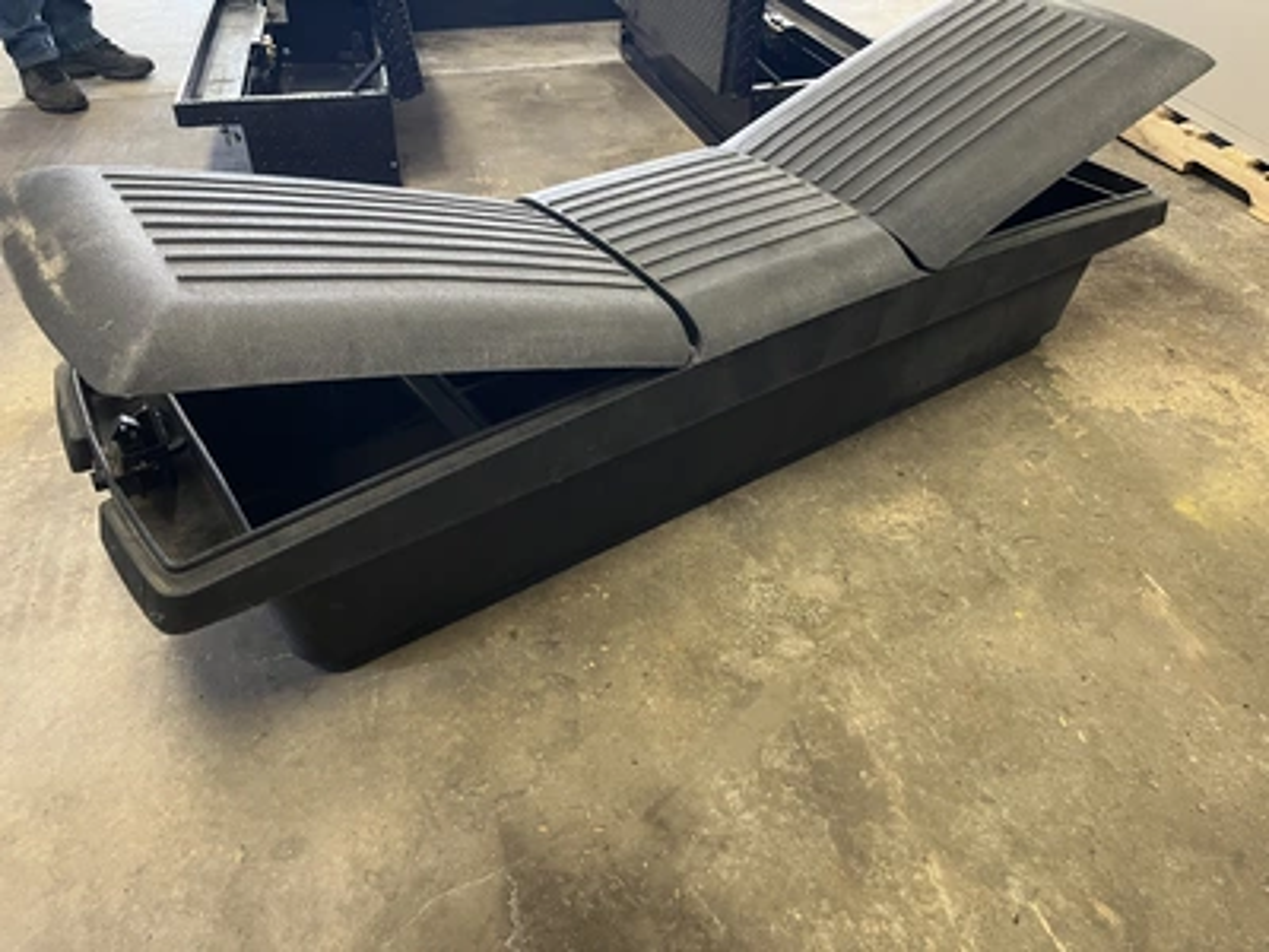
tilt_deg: -38.5
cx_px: 634
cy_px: 476
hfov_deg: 67.3
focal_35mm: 26
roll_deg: -3.0
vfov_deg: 53.1
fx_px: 953
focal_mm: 5.1
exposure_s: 1/60
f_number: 1.6
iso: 320
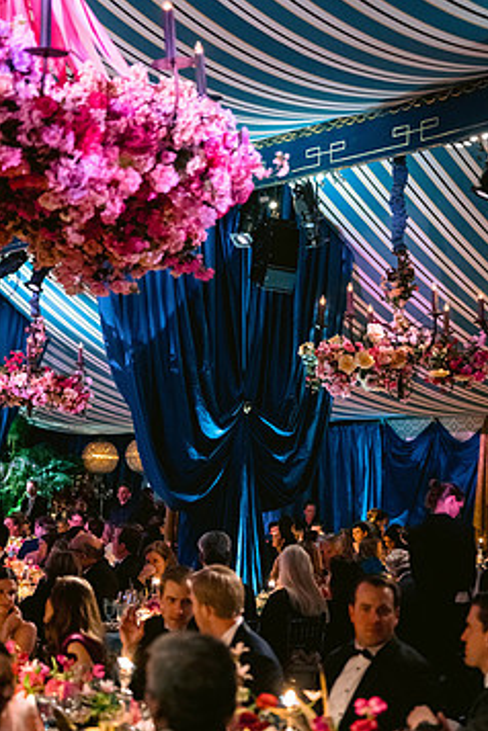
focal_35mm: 63
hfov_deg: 21.6
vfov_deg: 31.9
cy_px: 330
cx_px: 258
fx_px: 1281
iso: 3200
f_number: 2
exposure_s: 1/80
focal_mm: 50
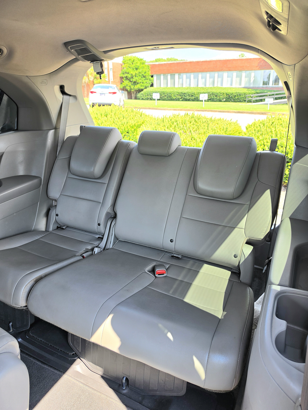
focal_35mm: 23
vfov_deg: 73.9
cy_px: 205
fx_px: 273
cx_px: 154
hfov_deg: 58.9
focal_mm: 6.5
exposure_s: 1/196
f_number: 1.4
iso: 10
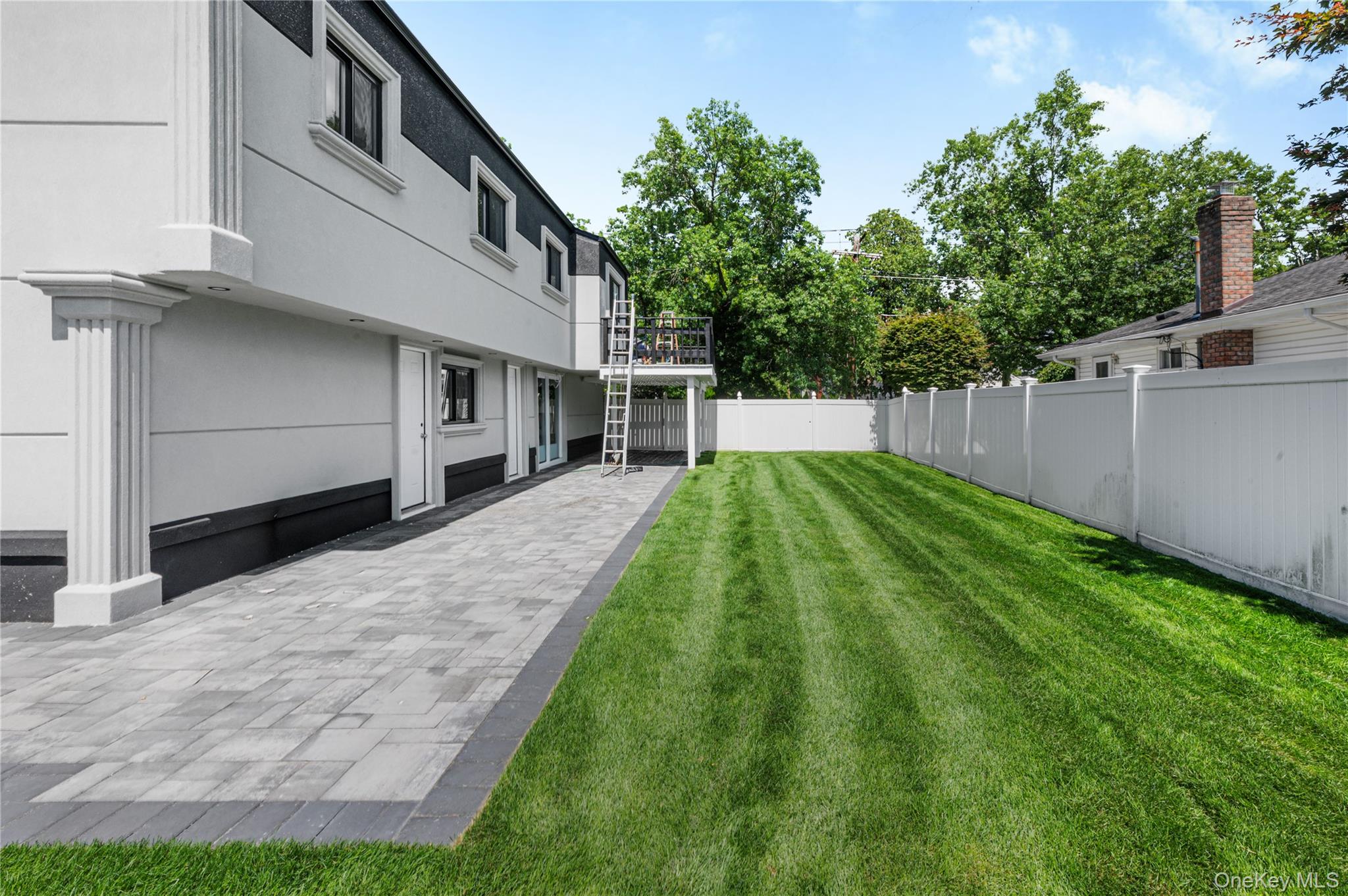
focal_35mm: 14
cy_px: 448
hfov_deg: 104.3
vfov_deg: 81.1
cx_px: 674
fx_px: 524
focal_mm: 14
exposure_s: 1/100
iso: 250
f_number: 18
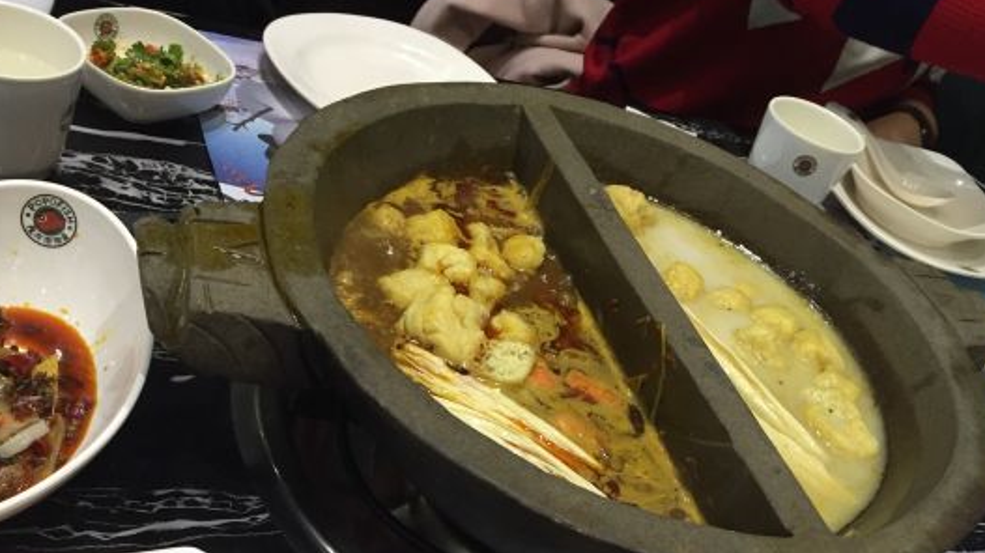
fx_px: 1097
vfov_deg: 27.6
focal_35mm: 42
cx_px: 492
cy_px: 461
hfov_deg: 48.4
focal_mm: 4.15
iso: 160
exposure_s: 1/33
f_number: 2.2
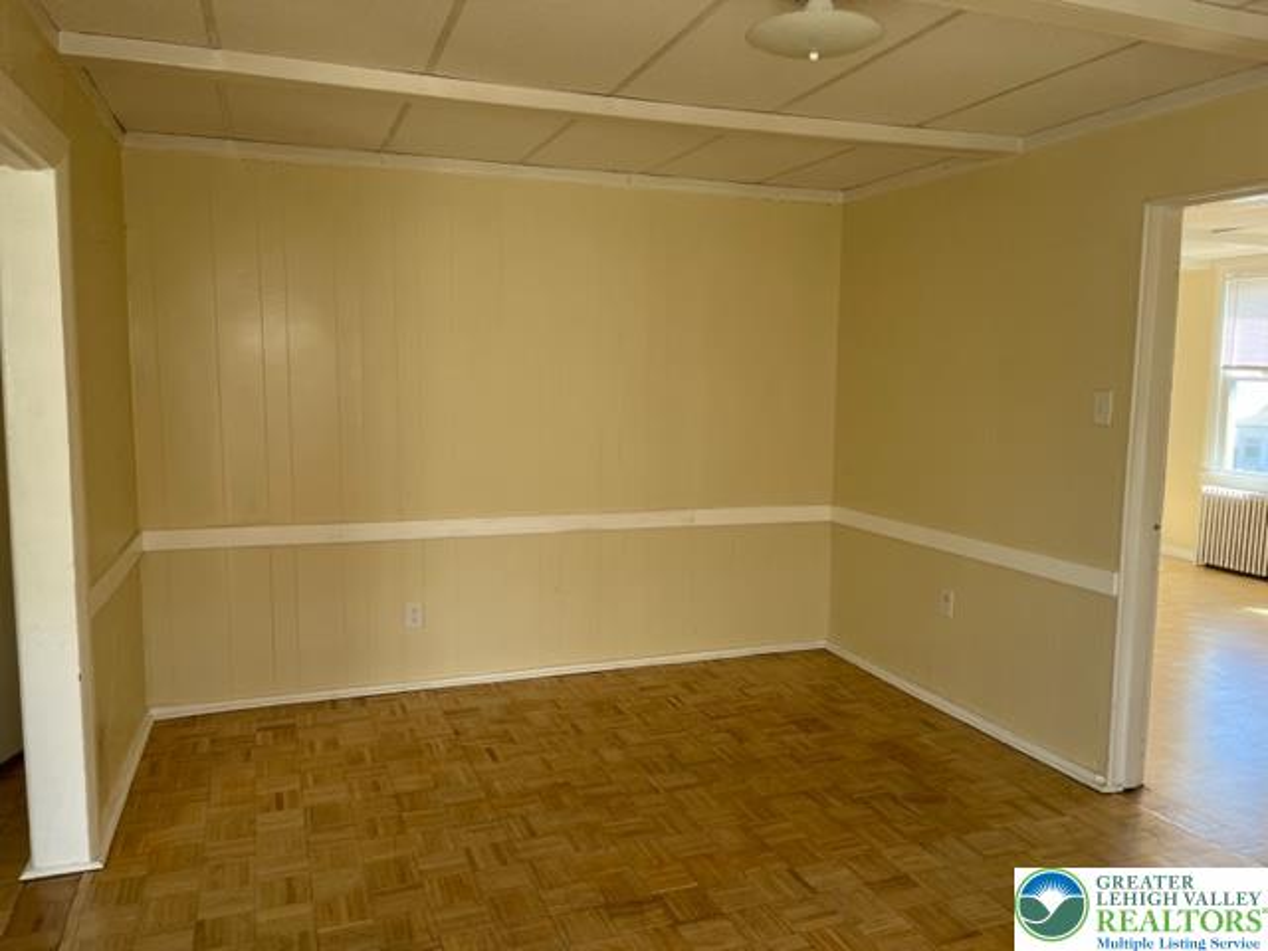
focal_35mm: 26
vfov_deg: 53.1
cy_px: 476
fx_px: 952
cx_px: 634
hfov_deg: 67.3
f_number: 1.6
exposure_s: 1/121
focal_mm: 5.1
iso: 64
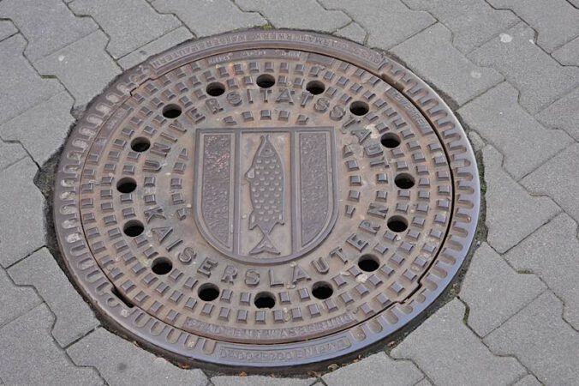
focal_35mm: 70
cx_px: 290
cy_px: 193
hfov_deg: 28.9
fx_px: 1125
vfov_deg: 19.4
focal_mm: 70
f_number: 6.3
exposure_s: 1/500
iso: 3200
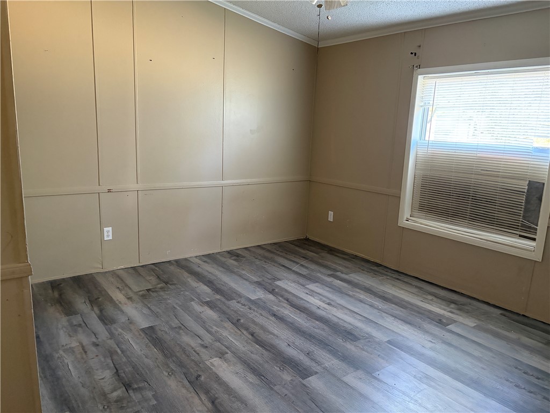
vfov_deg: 53.1
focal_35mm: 26
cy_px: 206
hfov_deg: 67.3
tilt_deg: -11.3
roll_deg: -1.2
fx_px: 413
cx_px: 275
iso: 500
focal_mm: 5.96
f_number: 1.6
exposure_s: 1/42
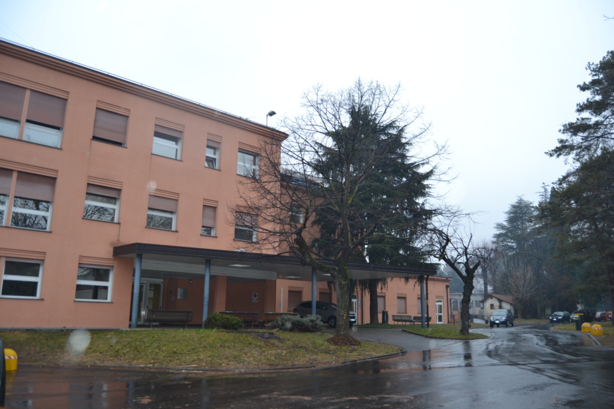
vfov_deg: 47.9
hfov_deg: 67.4
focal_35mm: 27
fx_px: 460
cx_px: 307
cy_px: 204
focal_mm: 18
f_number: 4
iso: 400
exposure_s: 1/100
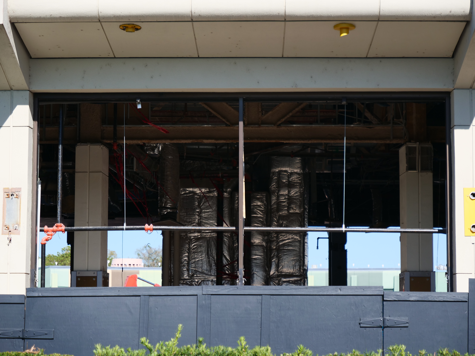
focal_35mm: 120
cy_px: 178
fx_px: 1647
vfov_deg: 12.3
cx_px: 238
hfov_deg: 16.4
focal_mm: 60
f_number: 4
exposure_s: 1/1000
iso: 200
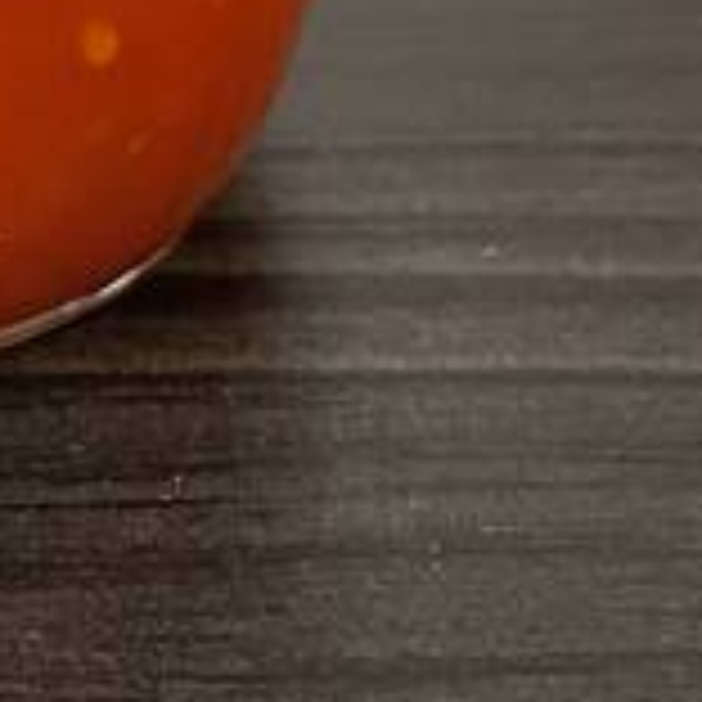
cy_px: -574
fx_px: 2478
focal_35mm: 108
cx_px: -225
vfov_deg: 14.2
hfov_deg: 15.3
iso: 200
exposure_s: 1/60
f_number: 1.6
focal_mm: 4.2
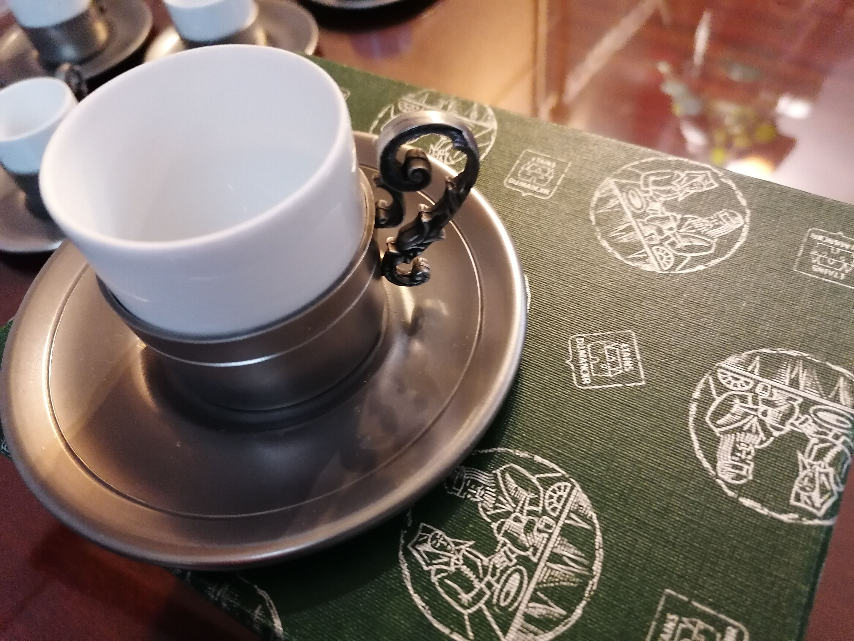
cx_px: 427
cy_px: 320
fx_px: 666
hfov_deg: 65.3
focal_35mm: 27
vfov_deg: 51.4
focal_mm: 4.75
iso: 800
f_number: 1.8
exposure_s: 1/16.7
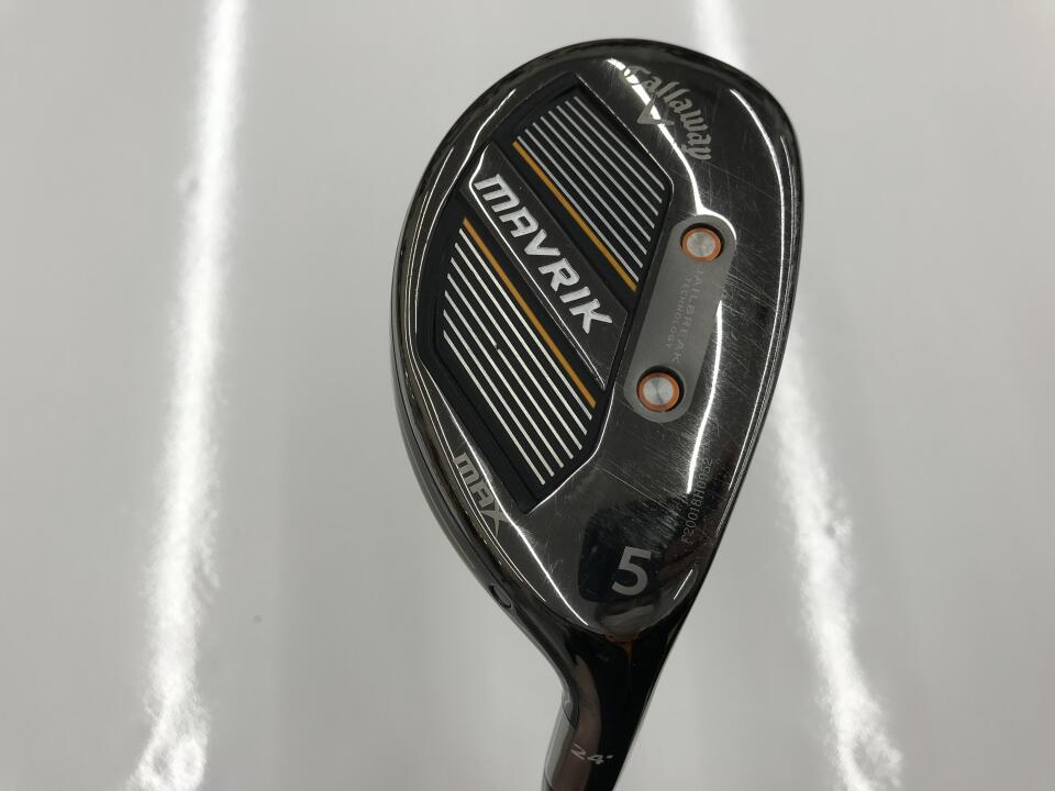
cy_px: 396
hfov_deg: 63.4
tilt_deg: -67.8
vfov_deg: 49.7
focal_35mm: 28
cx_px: 528
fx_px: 853
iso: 20
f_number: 1.8
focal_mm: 3.99
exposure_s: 1/120
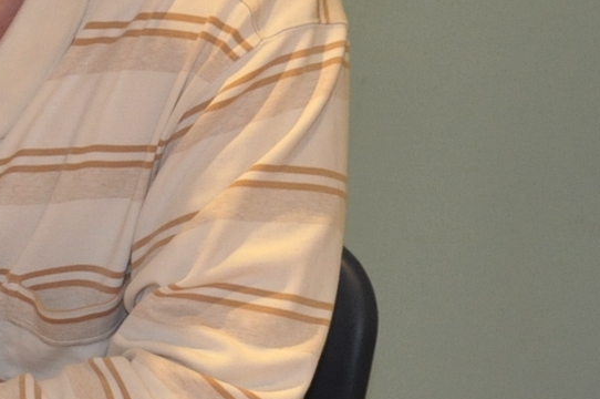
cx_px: -230
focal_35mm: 178
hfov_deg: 11.2
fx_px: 2963
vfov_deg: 7.7
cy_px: 194
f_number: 4.2
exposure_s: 1/60
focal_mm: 30
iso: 800
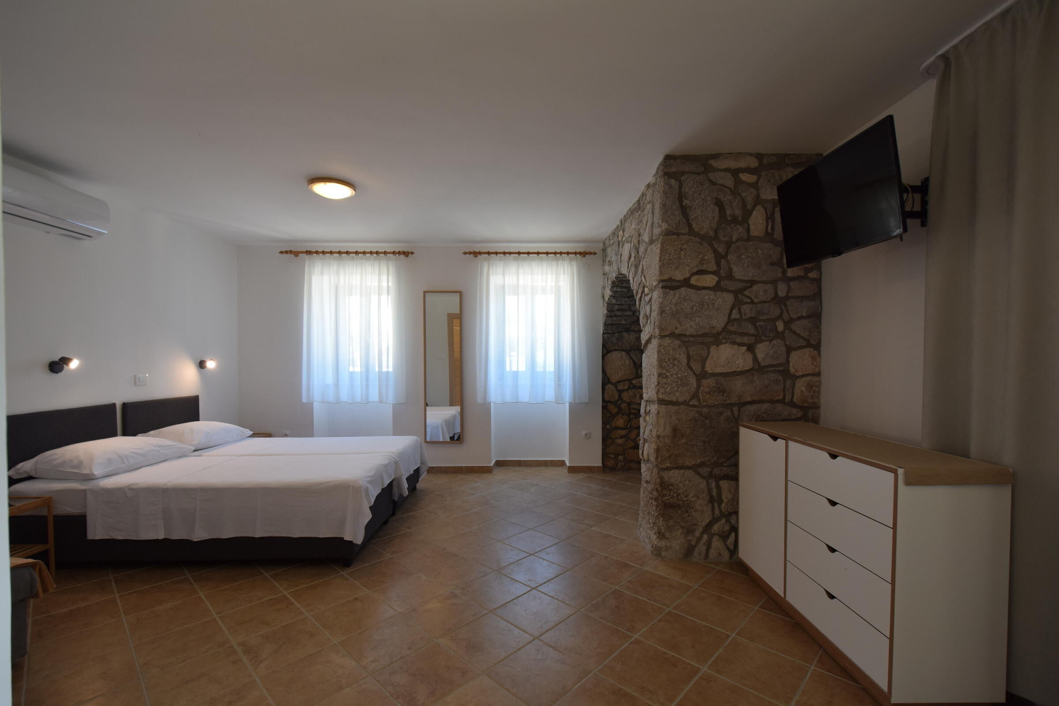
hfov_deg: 100.4
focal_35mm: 15
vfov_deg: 77.3
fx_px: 441
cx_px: 530
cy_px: 353
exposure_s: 1/80
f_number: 4.5
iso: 400
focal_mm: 10
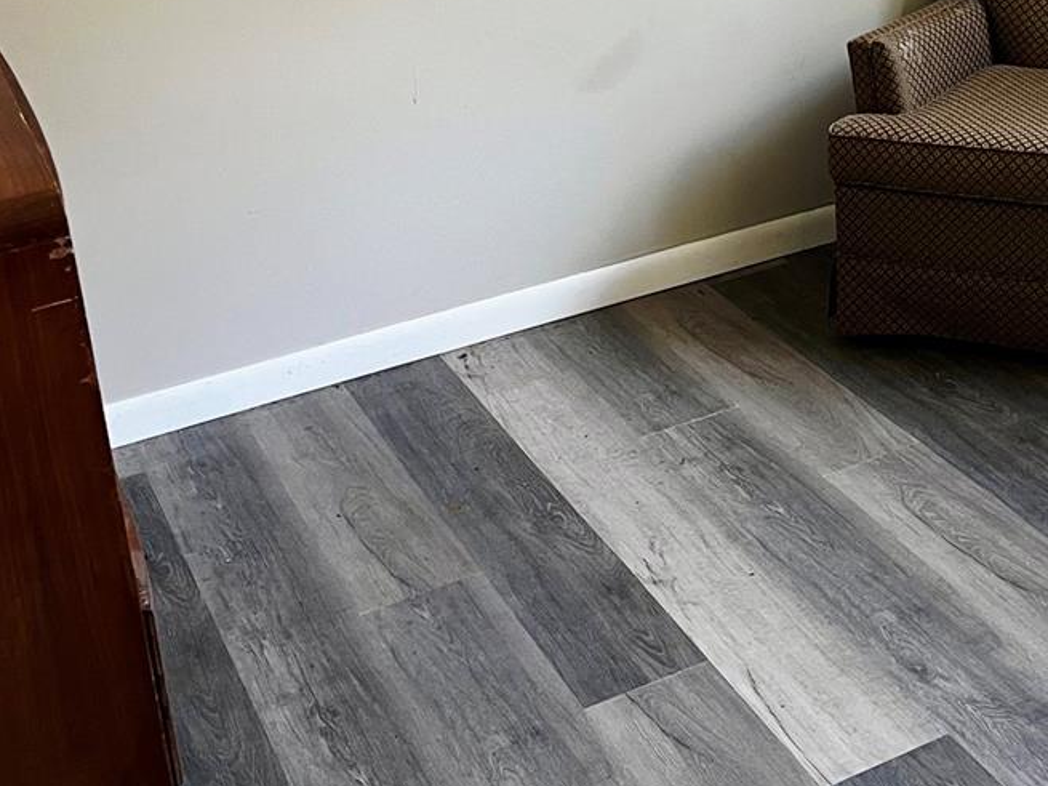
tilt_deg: -15.6
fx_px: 1846
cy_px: 27
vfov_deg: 23.2
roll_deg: +3.8
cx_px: 843
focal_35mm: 61
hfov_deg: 30.9
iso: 200
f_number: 1.5
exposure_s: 1/60.2
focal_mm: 5.7
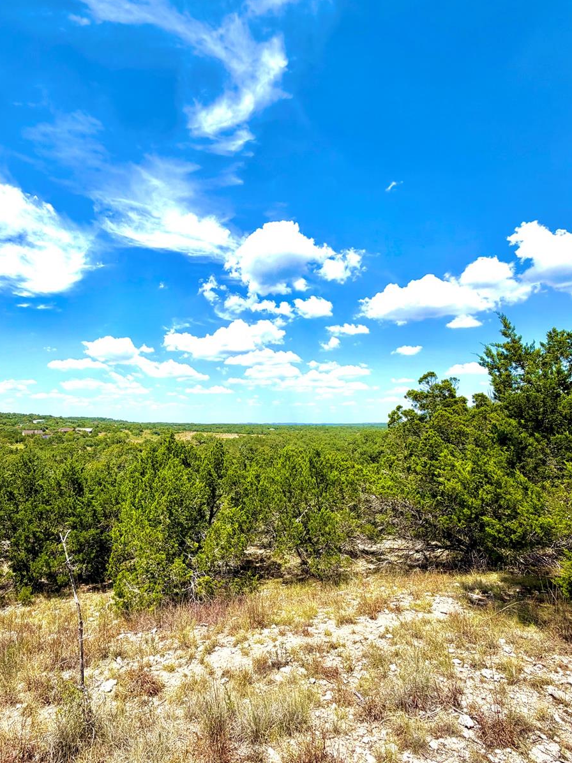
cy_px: 395
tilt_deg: +7.2
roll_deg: +1.1
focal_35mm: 18
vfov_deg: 87.7
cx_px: 221
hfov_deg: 70.6
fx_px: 397
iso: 20
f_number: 2.2
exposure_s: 1/942
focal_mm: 2.22
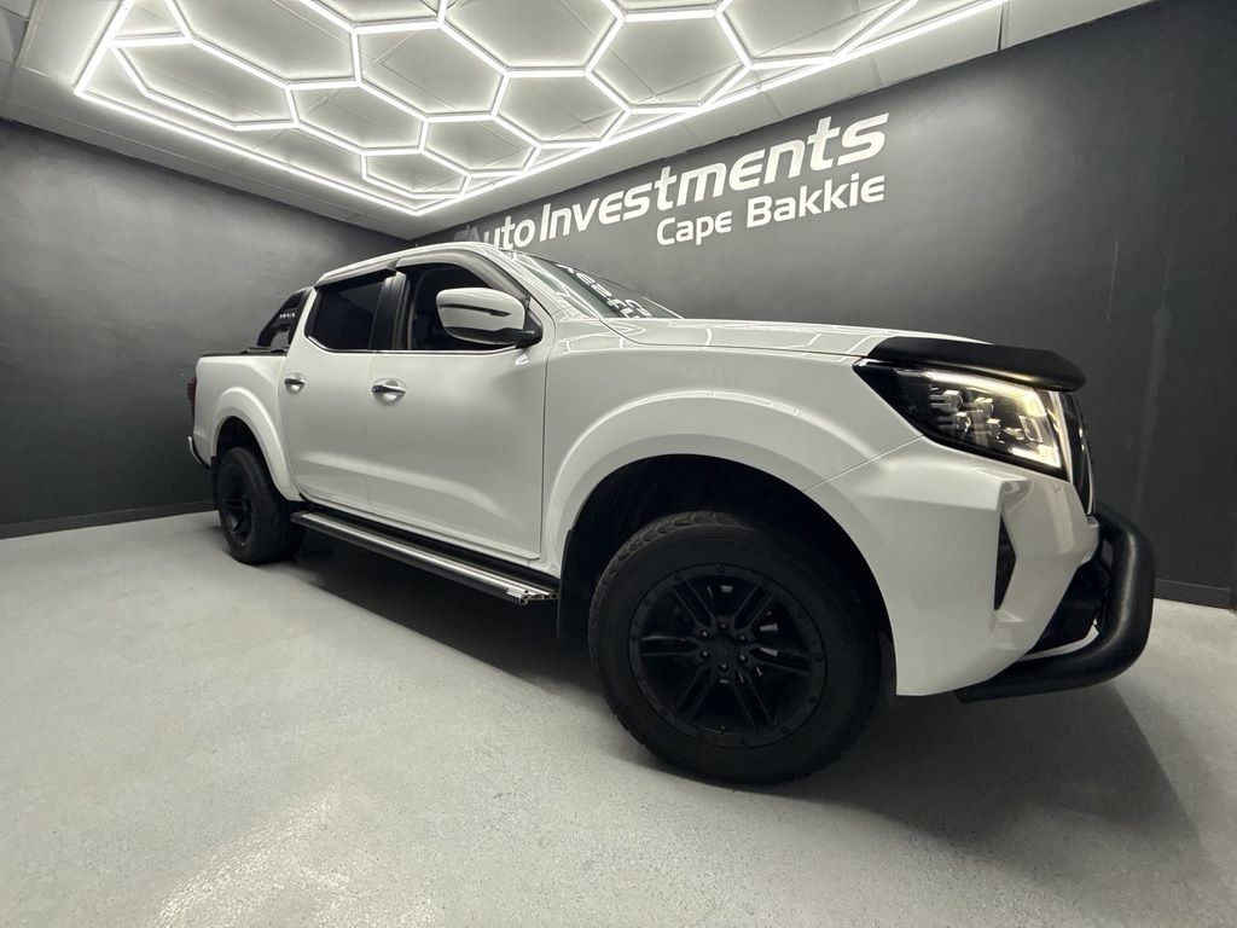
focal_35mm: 14
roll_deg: -0.7
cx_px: 618
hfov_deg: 102.1
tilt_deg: -6.1
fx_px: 500
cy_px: 464
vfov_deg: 85.7
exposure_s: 1/99
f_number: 2.2
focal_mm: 2.22
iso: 160
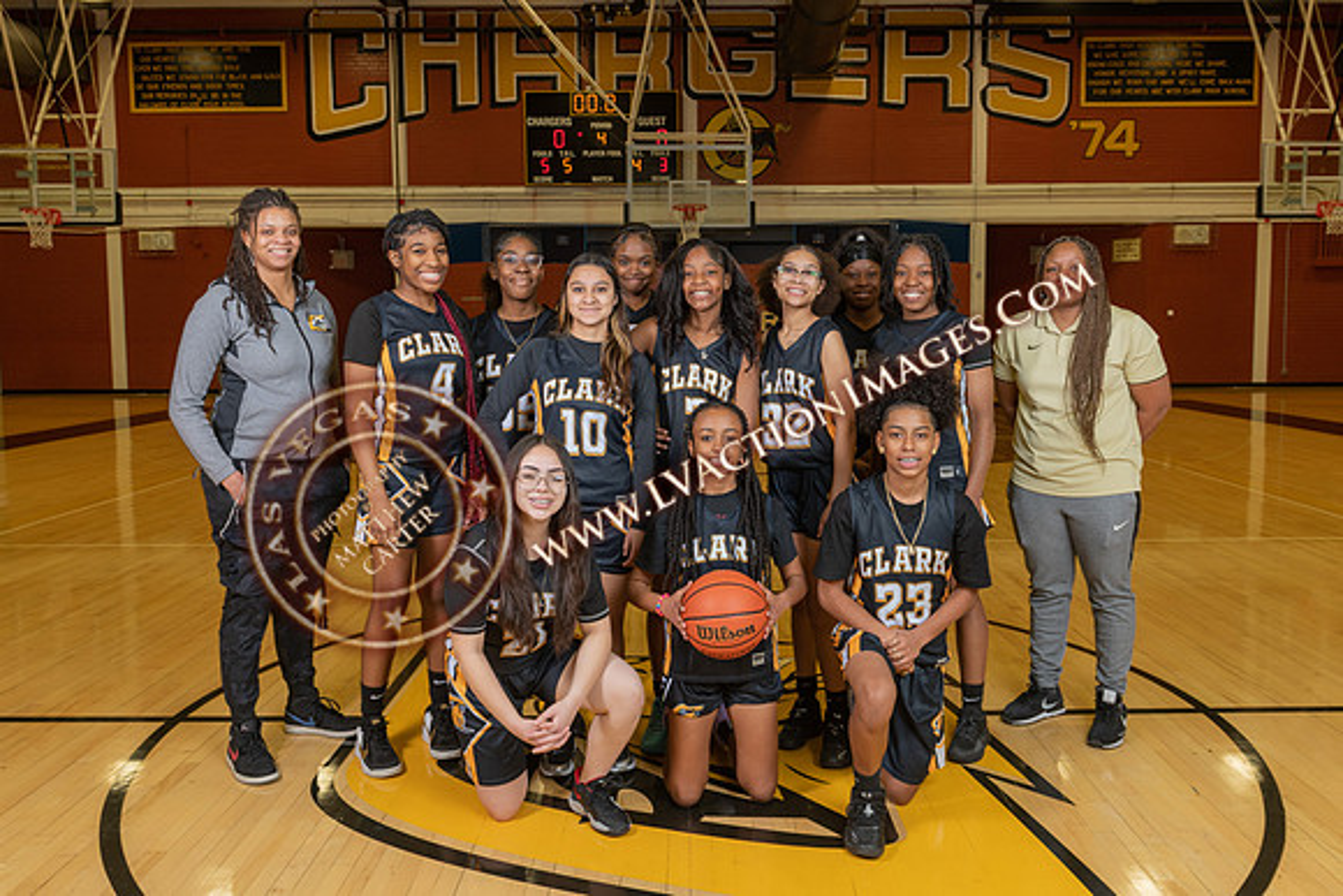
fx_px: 1126
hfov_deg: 61.6
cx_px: 689
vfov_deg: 43.4
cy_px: 426
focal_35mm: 30
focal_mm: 27
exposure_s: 1/50
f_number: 7.1
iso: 250
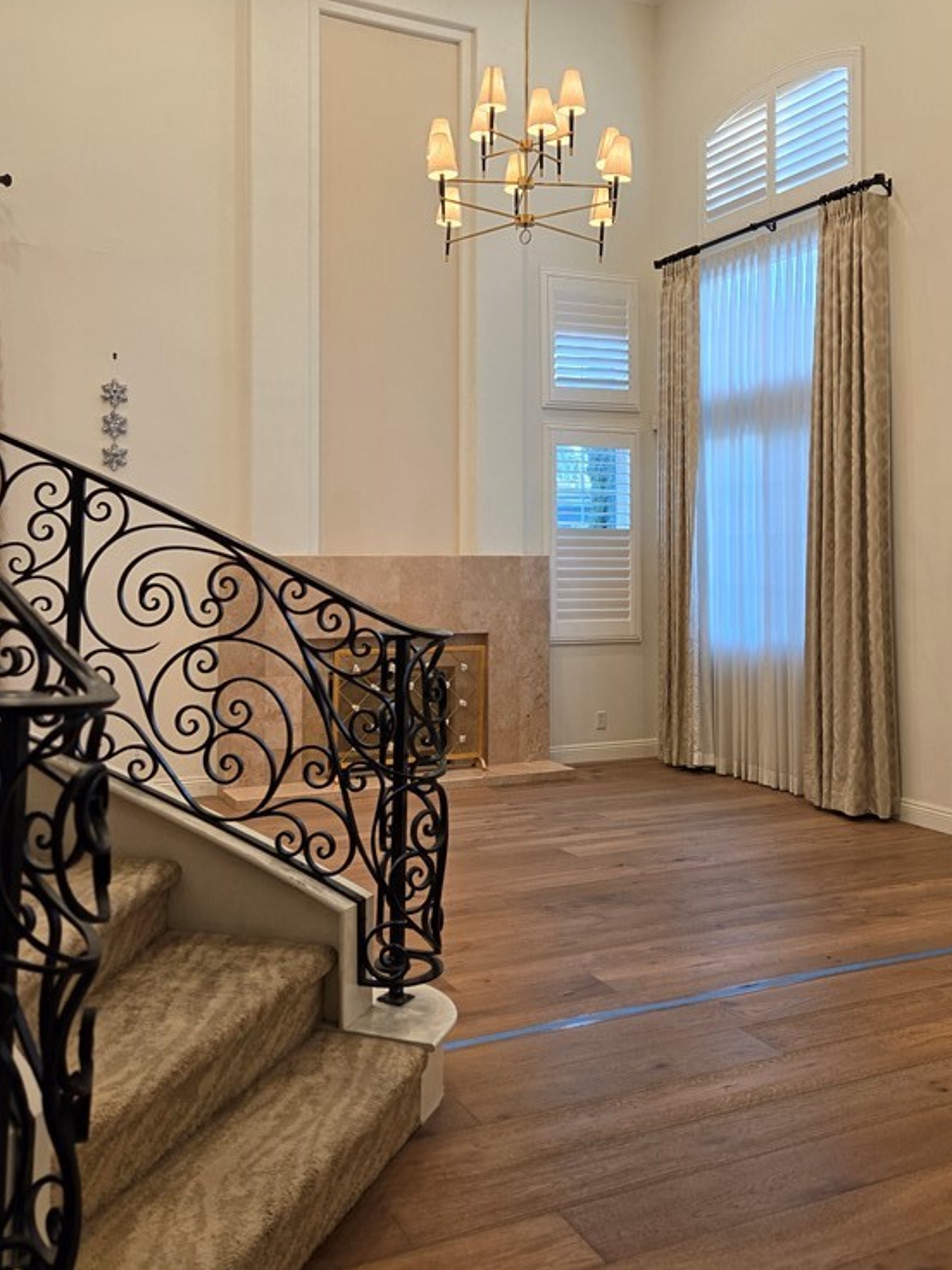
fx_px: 1173
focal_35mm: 32
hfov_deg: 44.2
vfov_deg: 56.4
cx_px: 495
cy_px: 504
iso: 125
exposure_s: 1/120
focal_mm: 5.4
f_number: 1.8
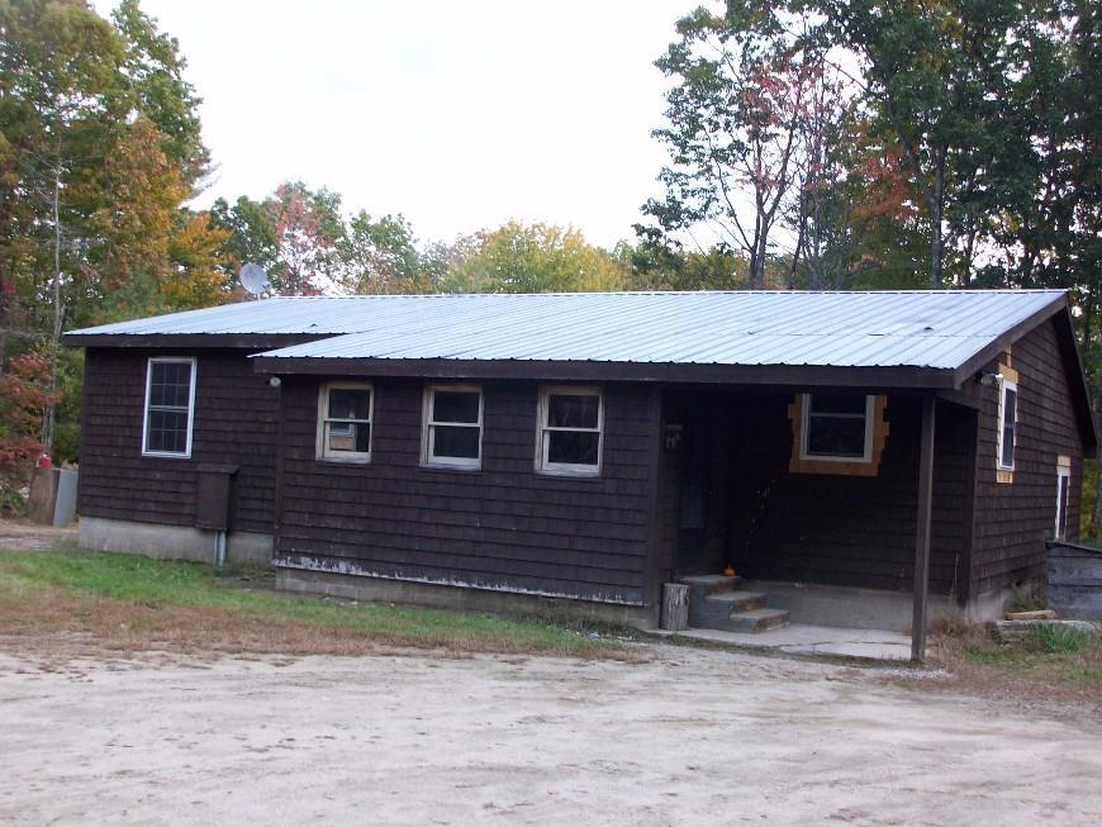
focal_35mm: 40
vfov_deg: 36.0
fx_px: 1274
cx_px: 618
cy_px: 437
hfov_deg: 46.7
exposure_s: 1/136
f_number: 2.8
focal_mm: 5.7
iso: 64
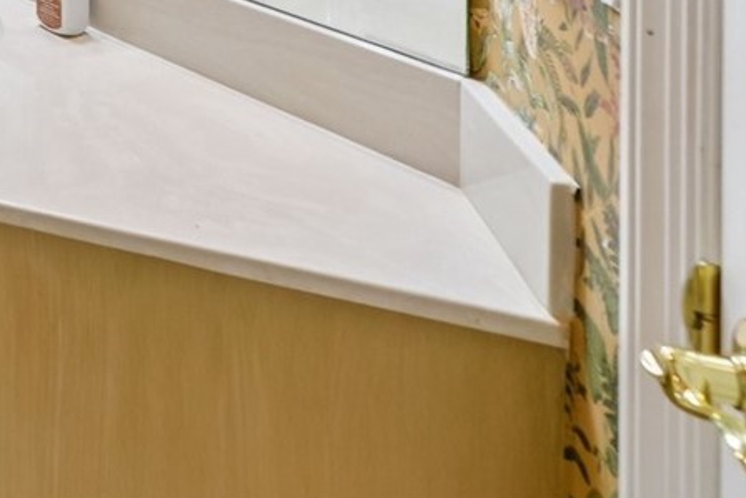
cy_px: -324
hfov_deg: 25.5
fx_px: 1099
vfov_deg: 20.4
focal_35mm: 53
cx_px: -432
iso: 200
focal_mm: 14
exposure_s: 1/10
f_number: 9
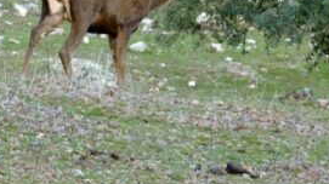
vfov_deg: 1.7
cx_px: 42
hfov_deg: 3.0
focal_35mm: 721
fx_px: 6286
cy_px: -174
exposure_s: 1/60
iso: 80
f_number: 3.7
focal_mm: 39.9
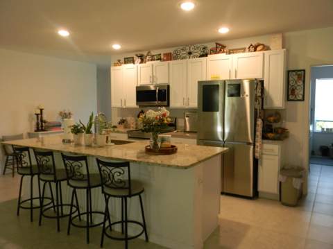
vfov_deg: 49.7
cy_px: 124
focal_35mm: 28
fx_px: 269
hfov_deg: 63.5
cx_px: 166
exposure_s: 1/30
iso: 336
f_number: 3.5
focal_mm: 5
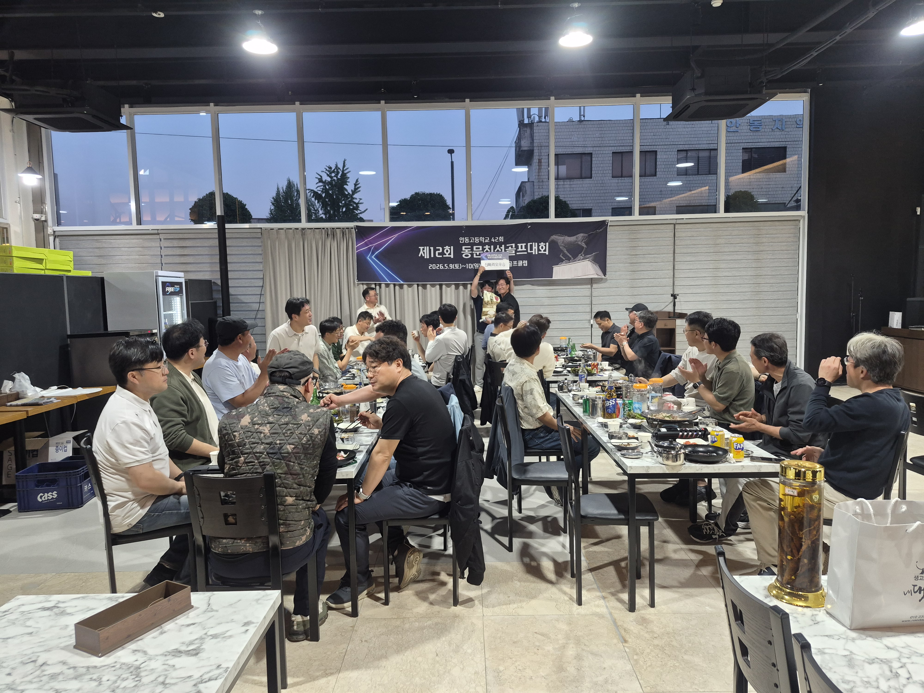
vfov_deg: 58.9
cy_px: 346
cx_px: 462
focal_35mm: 23
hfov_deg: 73.9
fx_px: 614
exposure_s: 1/120
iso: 200
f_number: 1.8
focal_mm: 5.4
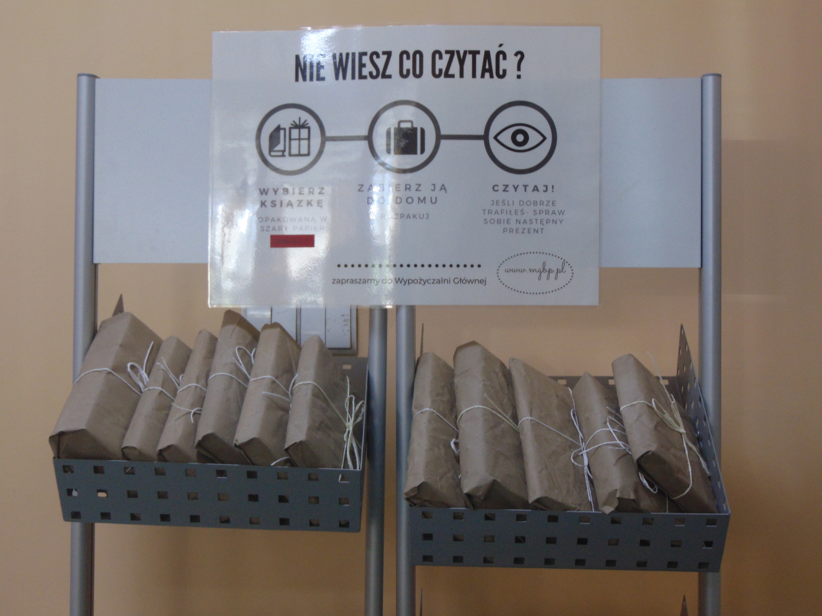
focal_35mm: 50
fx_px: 1187
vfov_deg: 29.1
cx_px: 411
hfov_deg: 38.2
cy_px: 308
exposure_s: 1/30
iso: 200
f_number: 3.5
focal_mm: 9
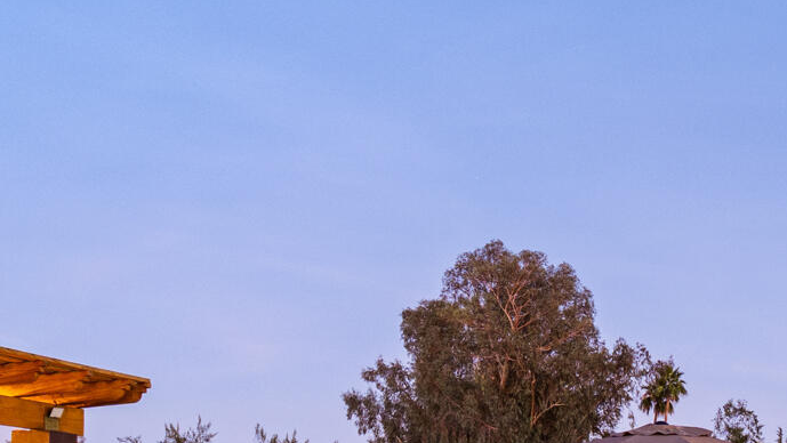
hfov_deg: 31.6
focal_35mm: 57
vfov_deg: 19.5
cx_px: 907
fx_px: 1190
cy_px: 566
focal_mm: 10
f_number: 9
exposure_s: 30
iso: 250
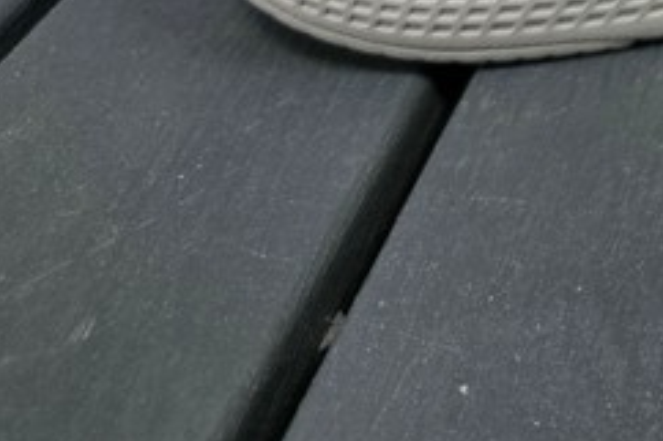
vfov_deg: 14.9
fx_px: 1454
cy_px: -367
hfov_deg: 21.1
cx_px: 1038
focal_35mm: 79
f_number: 1.7
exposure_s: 1/100
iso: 160
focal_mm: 6.3
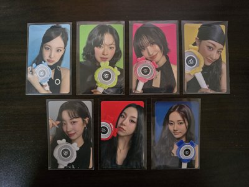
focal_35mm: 23
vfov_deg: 58.9
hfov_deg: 73.9
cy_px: 94
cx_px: 124
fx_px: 165
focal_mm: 6.3
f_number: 1.7
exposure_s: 1/60.2
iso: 2000
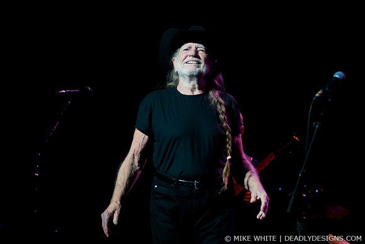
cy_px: 122
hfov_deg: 13.7
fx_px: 1521
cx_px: 182
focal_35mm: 150
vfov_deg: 9.2
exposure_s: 1/320
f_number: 3.2
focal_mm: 100
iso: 800
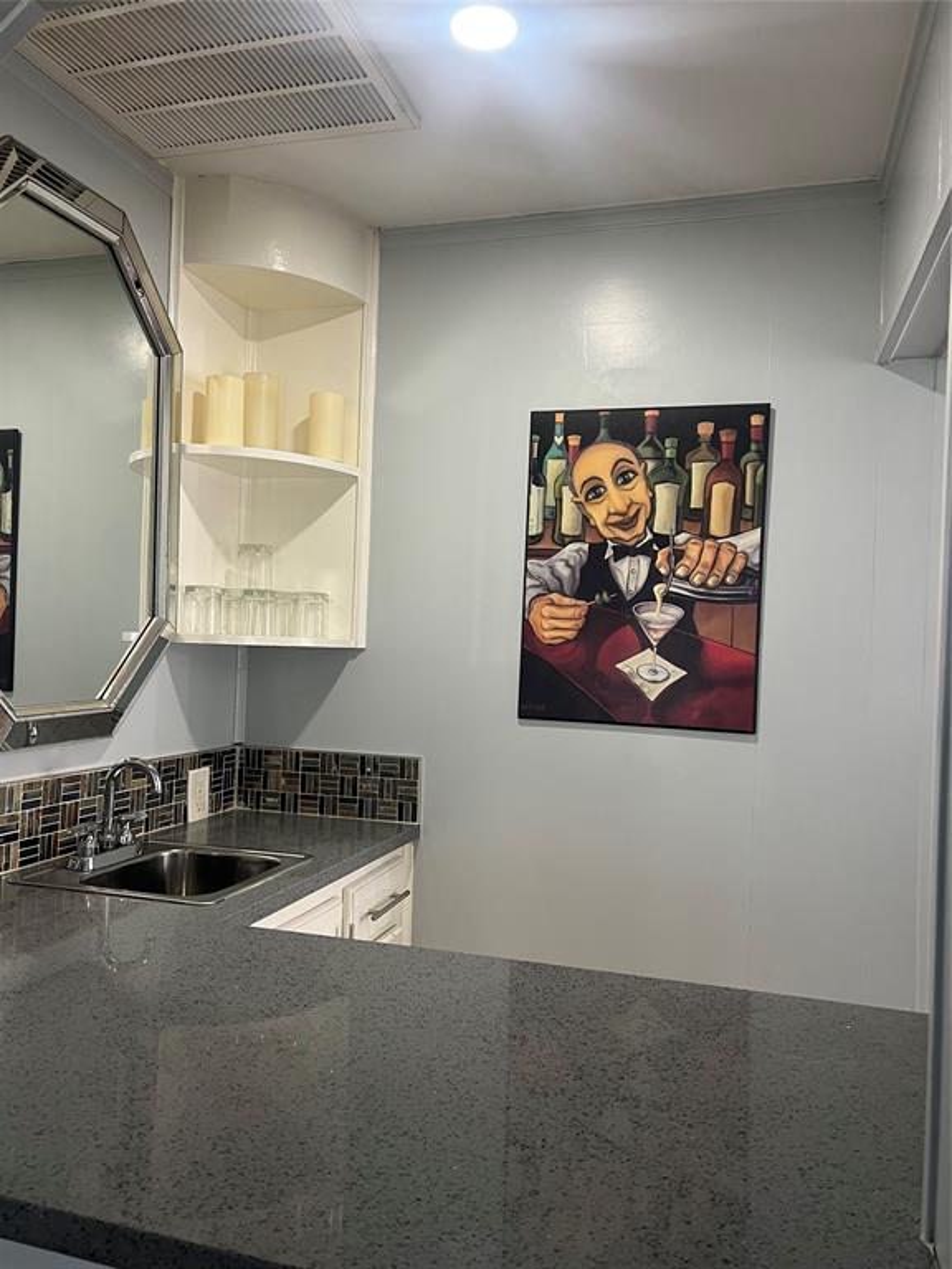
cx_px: 476
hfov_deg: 53.1
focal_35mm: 26
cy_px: 634
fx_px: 953
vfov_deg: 67.3
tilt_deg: +0.5
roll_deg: -1.2
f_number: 1.5
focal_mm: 5.7
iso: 160
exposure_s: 1/60
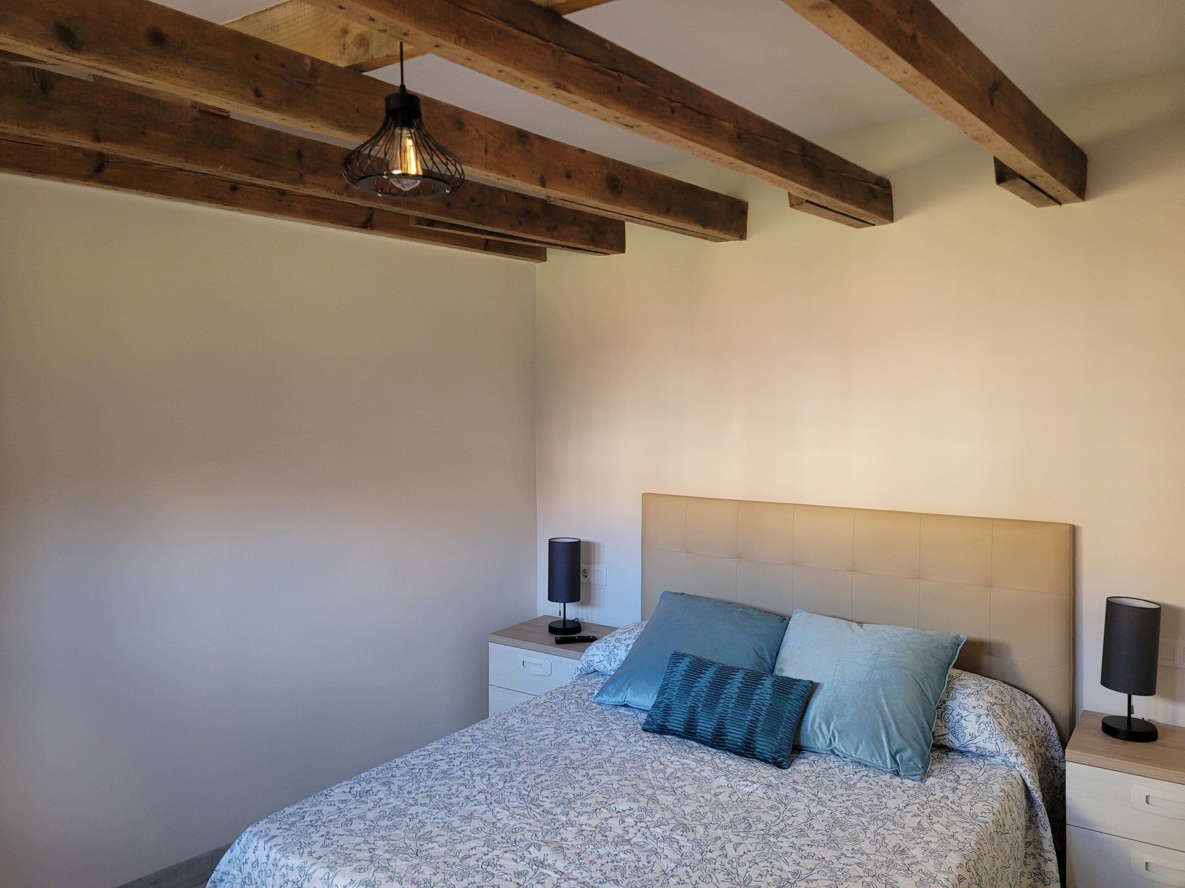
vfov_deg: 53.1
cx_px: 592
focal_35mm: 26
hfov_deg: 67.3
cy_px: 444
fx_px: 890
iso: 200
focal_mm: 5.4
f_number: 1.8
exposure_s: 1/50
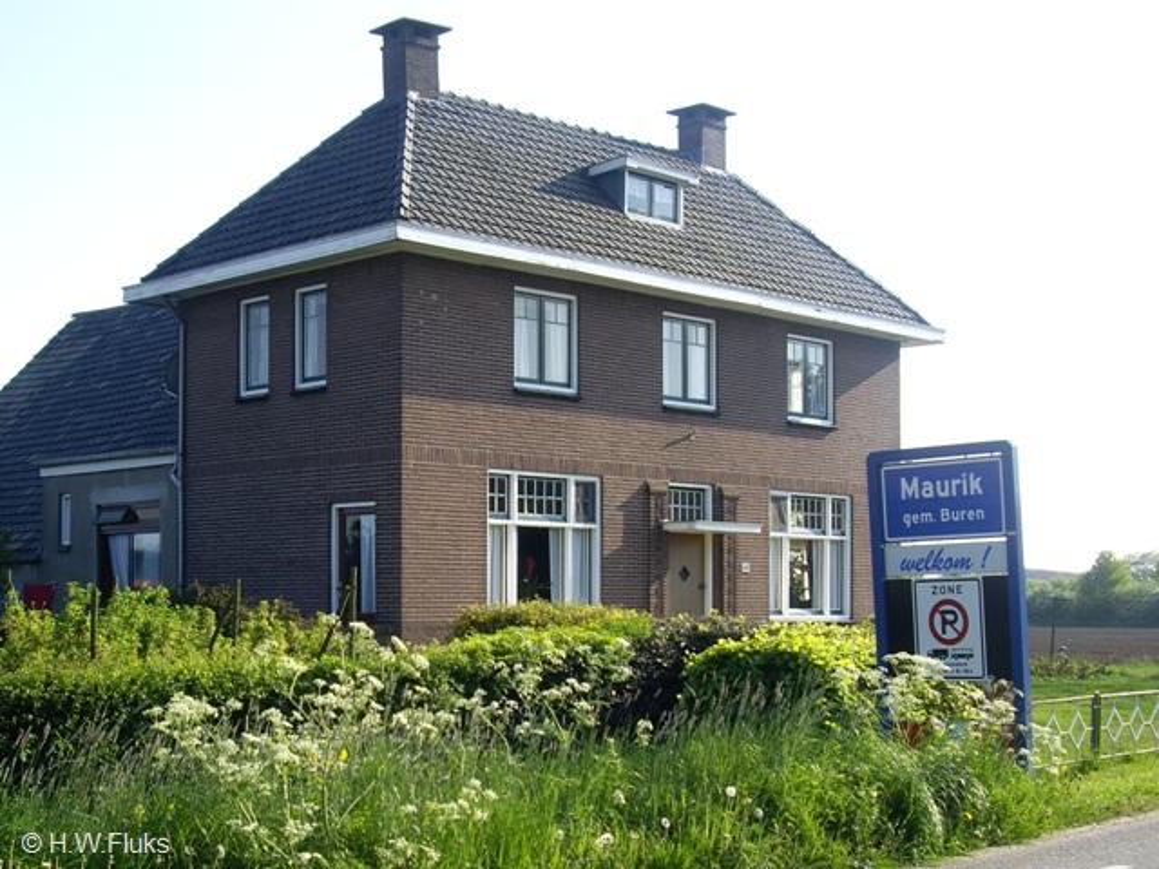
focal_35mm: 38
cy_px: 434
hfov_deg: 49.0
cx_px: 580
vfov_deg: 37.7
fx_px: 1272
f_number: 8
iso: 64
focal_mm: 7.9
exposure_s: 1/50
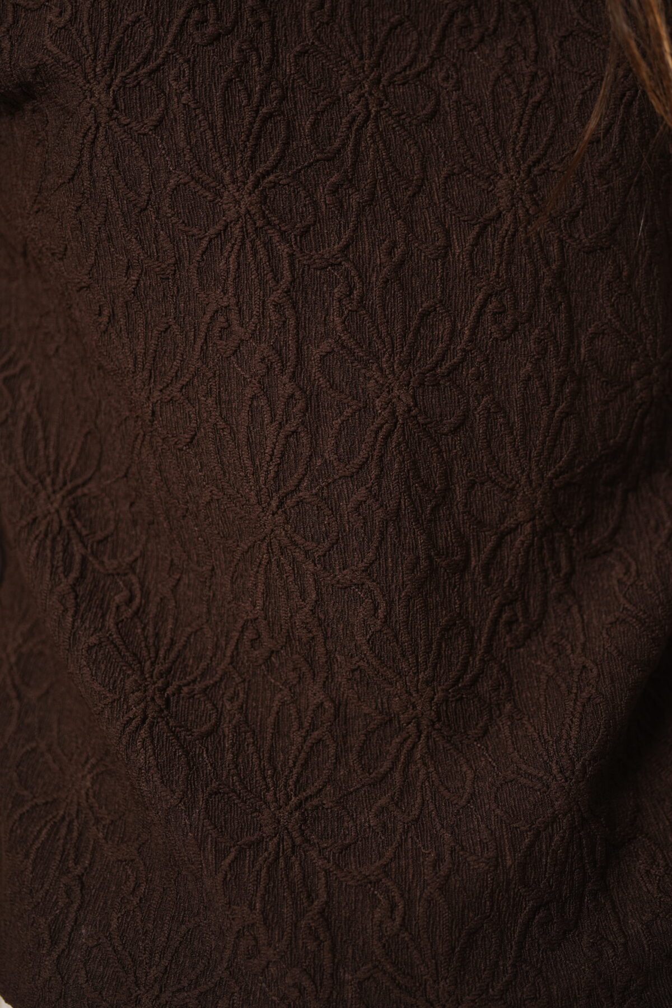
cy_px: 504
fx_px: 1400
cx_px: 336
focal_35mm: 50
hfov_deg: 27.0
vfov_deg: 39.6
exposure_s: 1/100
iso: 500
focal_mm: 50
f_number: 2.8
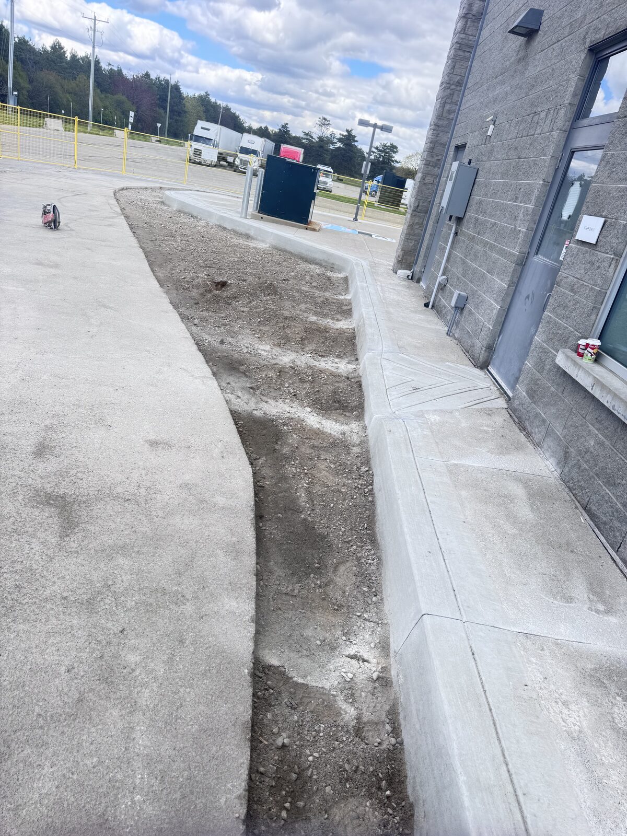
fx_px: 580
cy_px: 418
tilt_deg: -21.5
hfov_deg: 56.8
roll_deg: -12.8
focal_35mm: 24
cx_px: 314
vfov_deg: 71.6
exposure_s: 1/782
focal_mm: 6.76
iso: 80
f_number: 1.78
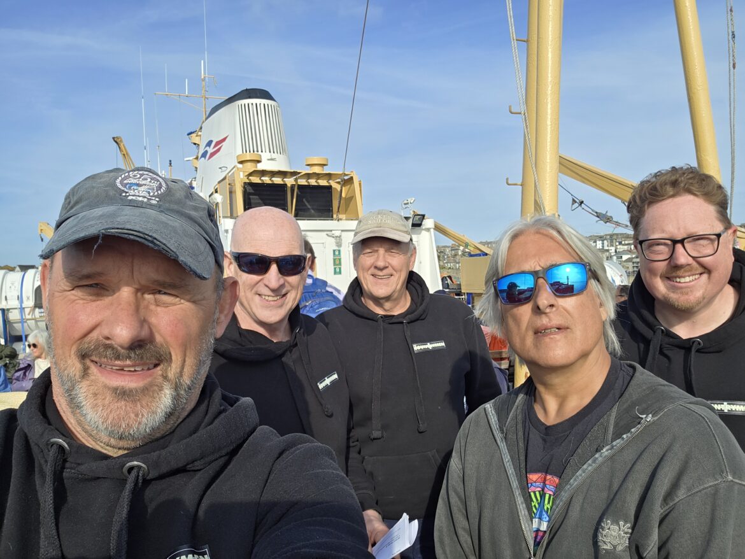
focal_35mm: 25
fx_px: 538
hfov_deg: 69.4
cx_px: 372
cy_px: 280
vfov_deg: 54.9
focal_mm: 3.3
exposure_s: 1/629
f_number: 2.2
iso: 25
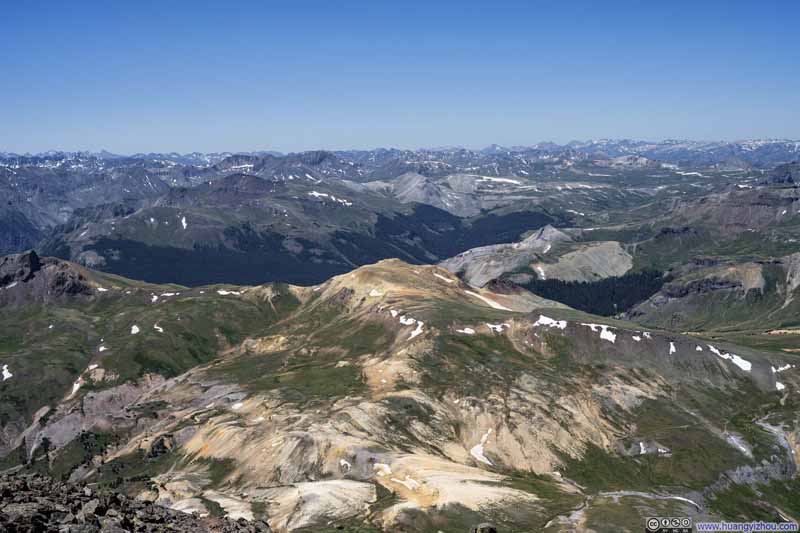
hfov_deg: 46.4
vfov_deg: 31.9
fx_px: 933
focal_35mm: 42
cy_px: 266
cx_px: 400
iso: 64
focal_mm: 42
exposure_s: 1/500
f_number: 7.1
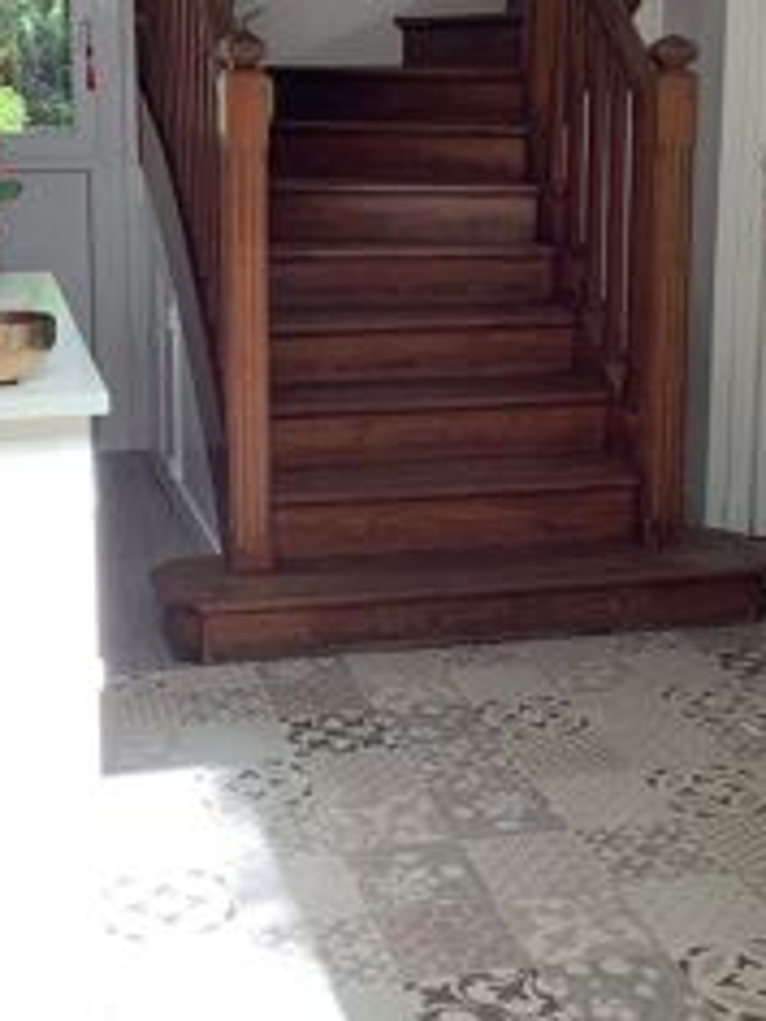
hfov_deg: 26.1
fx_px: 1652
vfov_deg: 34.1
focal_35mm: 56
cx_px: 364
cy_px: 370
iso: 25
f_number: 2.4
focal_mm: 3.3
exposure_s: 1/100
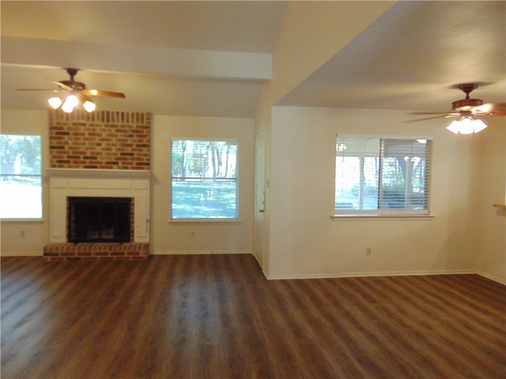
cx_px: 253
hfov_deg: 69.4
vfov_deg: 54.9
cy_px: 190
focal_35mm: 25
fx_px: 365
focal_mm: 4.5
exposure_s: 1/30
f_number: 3
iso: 250
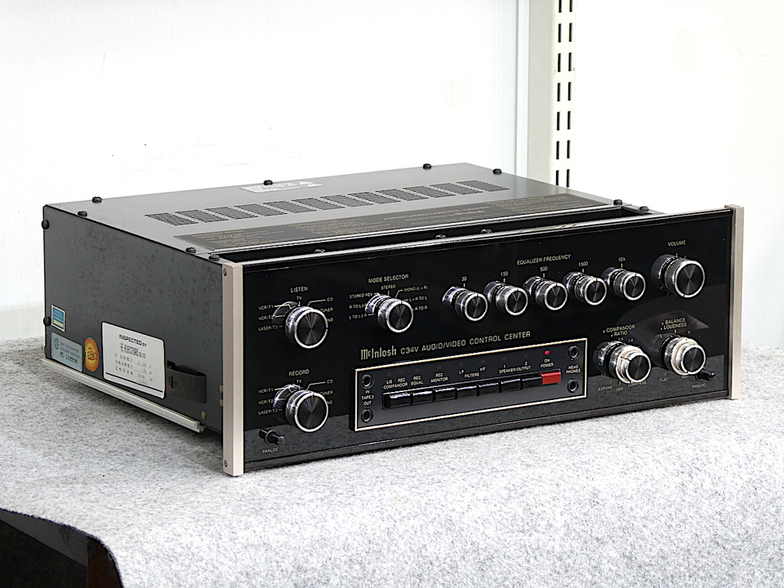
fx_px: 3239
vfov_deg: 10.4
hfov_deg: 13.8
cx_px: 392
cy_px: 294
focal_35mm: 143
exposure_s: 1/6
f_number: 5.4
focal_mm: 25.6
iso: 200
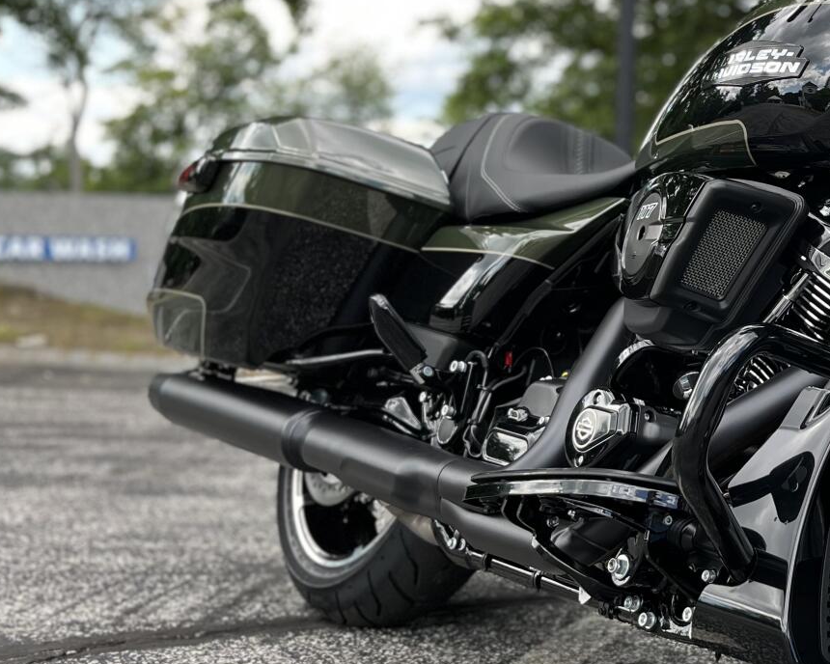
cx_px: 906
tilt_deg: -1.4
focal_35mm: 59
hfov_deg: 29.0
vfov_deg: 25.8
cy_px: 266
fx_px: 1449
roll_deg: -1.7
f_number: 1.6
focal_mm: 5.1
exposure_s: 1/440
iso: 50
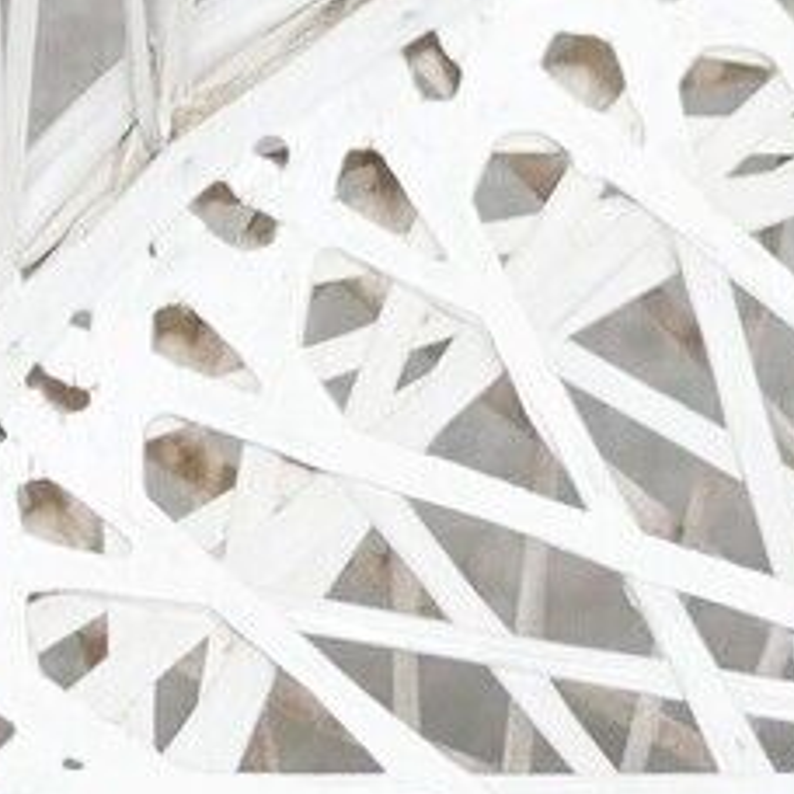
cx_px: -522
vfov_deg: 5.6
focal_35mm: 310
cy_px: -118
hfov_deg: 5.6
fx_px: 8045
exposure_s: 1/60
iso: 2000
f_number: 1.7
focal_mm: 20
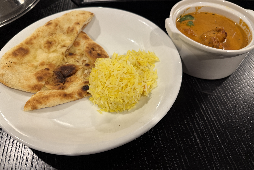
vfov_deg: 51.2
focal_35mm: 25
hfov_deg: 71.5
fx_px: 176
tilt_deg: -49.3
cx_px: 127
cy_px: 75
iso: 200
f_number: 1.78
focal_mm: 6.76
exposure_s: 1/50
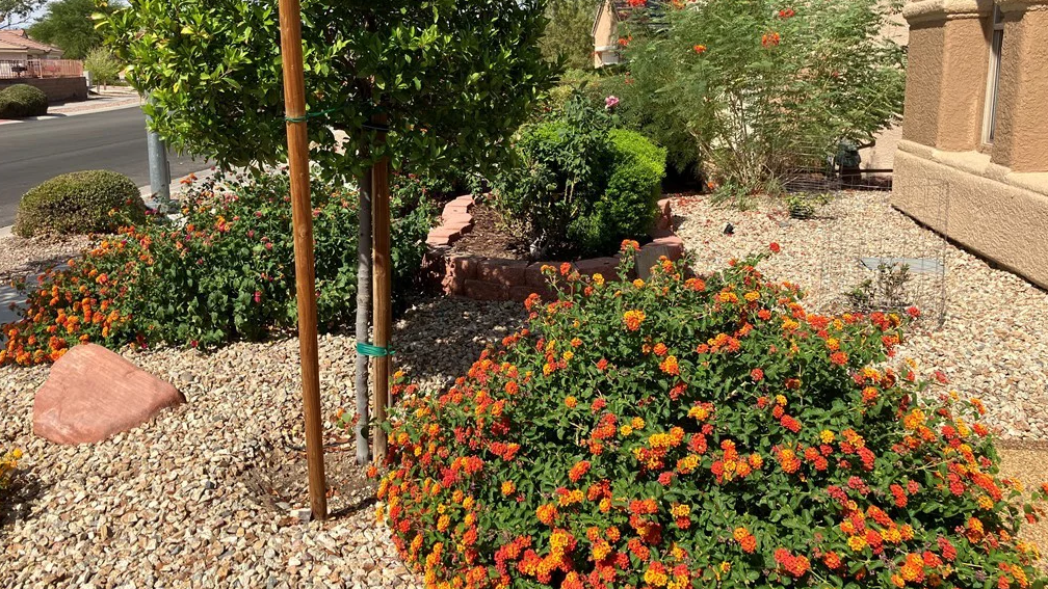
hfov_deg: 62.6
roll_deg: +0.7
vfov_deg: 37.6
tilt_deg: -9.3
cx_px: 519
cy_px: 222
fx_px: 861
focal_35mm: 31
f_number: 1.8
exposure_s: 1/1621
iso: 32
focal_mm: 3.99
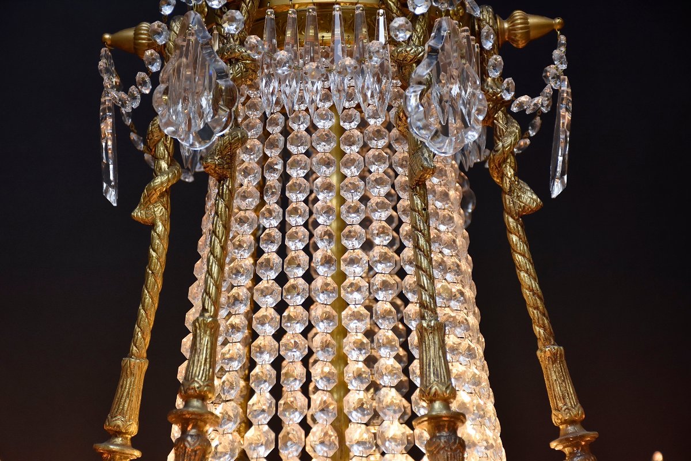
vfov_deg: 15.2
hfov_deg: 22.6
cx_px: 346
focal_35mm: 90
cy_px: 230
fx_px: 1727
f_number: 5
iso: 640
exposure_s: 1/160
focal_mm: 60
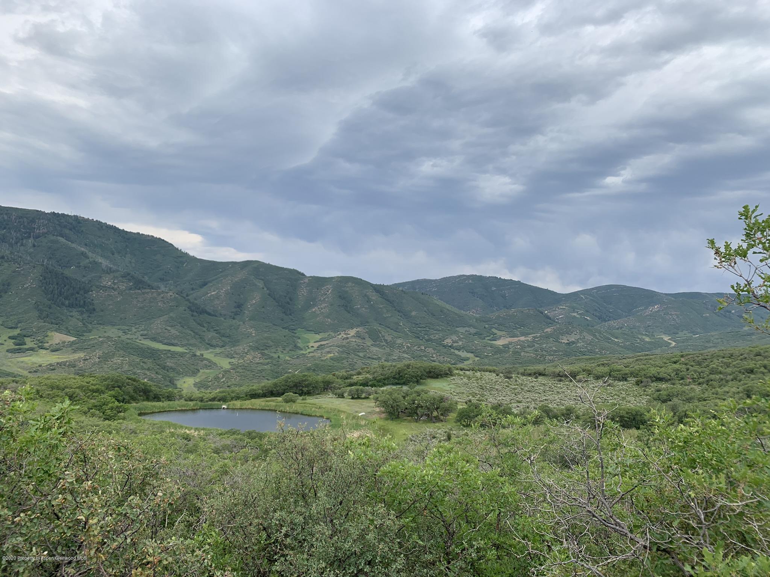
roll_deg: -4.0
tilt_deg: +1.1
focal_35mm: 26
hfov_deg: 67.3
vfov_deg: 53.1
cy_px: 288
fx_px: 578
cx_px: 385
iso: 25
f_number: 1.8
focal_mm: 4.25
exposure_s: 1/2309
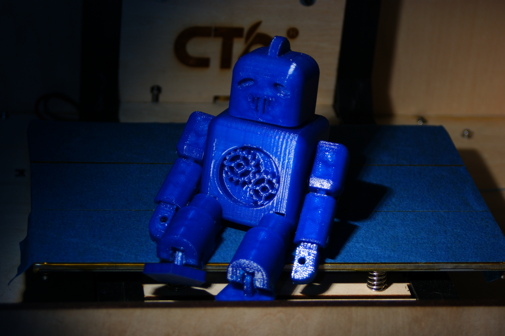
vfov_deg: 11.4
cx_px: 252
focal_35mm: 120
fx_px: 1682
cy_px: 168
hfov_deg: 17.1
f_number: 5.6
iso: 100
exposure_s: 1/100
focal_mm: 80
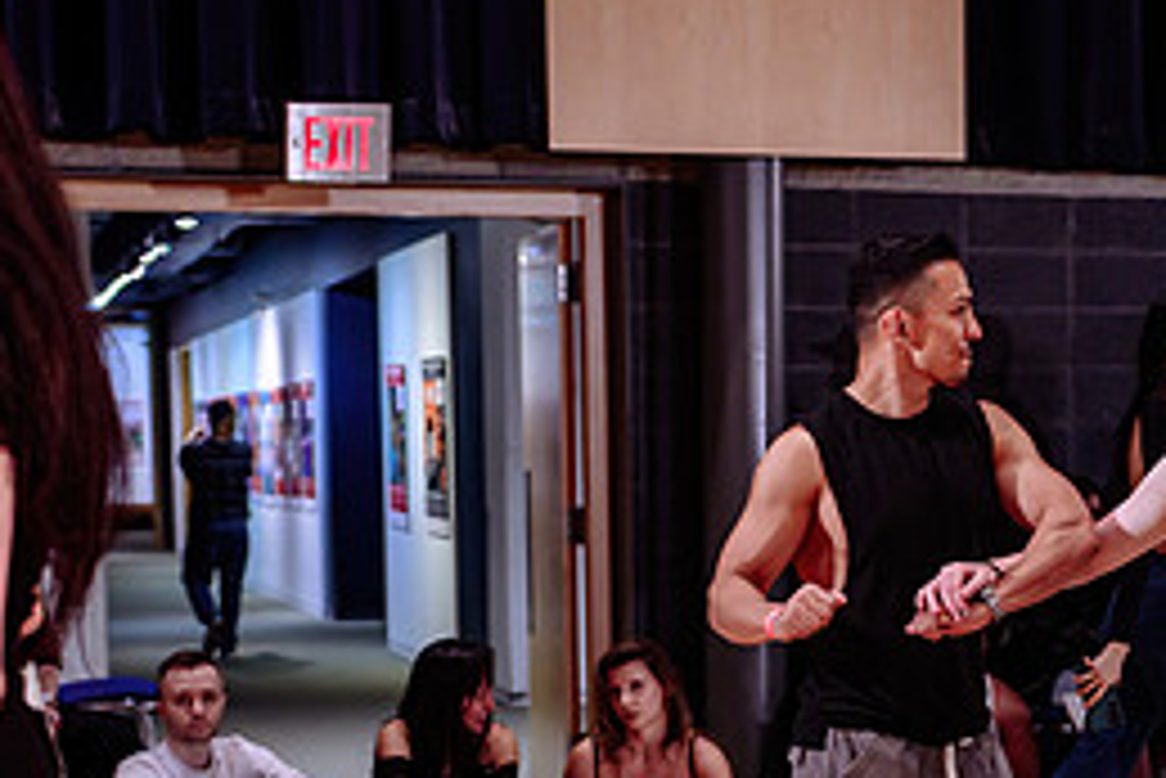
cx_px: 721
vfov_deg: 18.9
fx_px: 2301
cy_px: 696
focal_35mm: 71
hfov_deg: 28.3
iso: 1250
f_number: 2
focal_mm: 28
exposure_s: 1/250
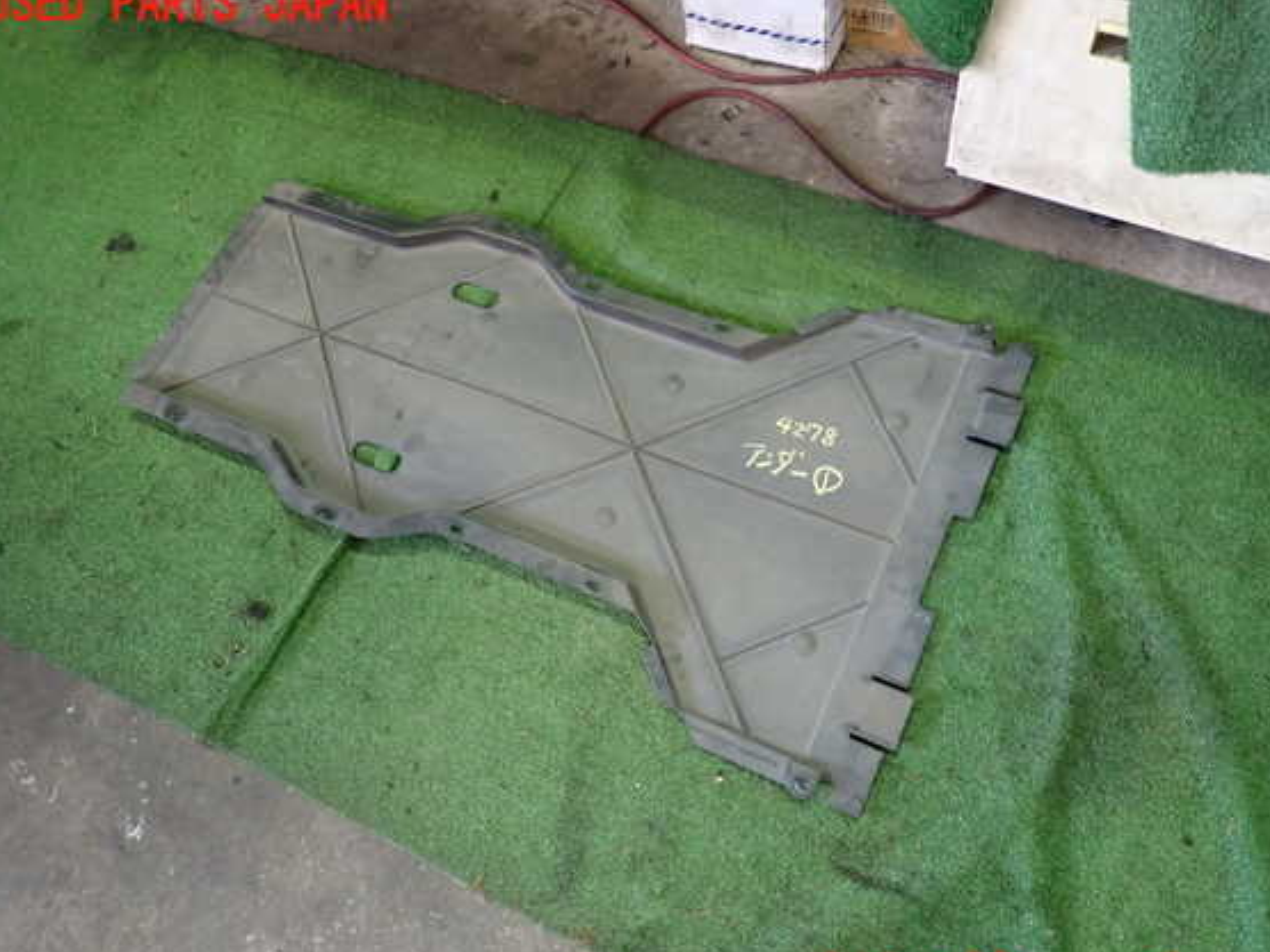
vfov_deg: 51.3
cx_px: 658
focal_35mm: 27
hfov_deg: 65.3
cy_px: 491
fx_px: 991
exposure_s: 1/30
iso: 500
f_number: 2
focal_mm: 4.5
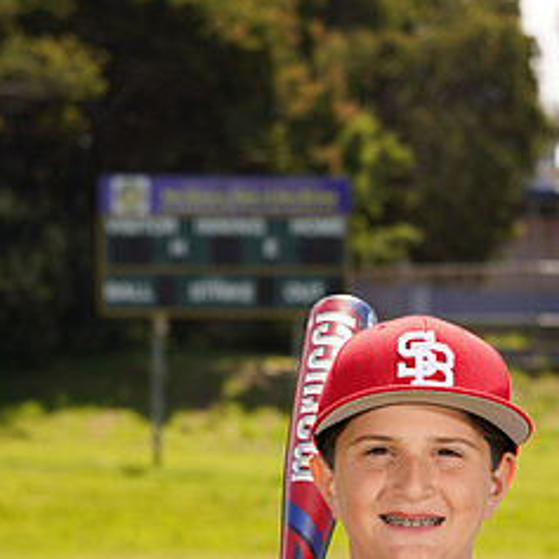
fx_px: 3800
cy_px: 663
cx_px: 298
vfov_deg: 8.3
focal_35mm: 208
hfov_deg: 8.4
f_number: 9
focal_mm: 100
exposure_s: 1/160
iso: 100
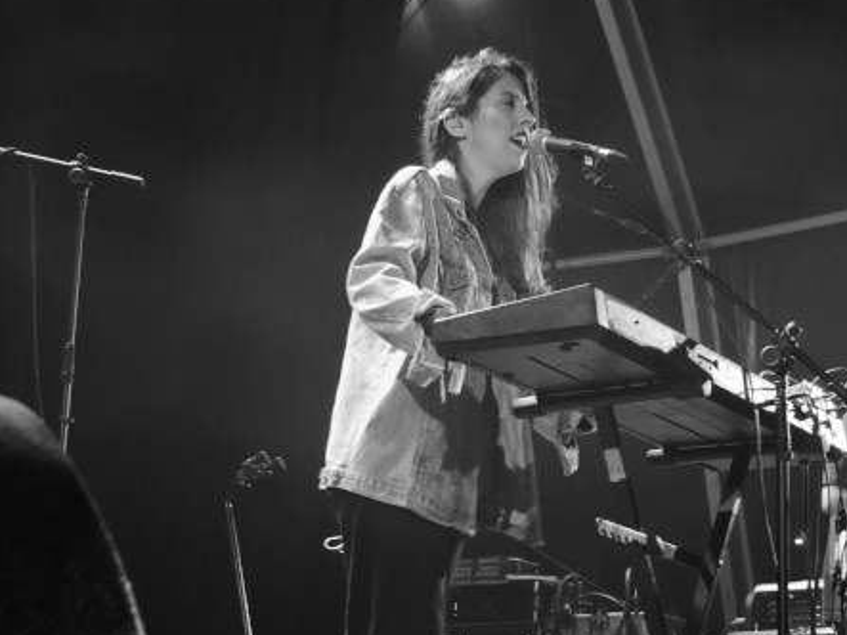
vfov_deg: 18.9
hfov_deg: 24.8
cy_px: 384
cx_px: 610
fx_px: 1908
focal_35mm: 78
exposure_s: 1/20
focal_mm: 27
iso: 3200
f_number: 4.6
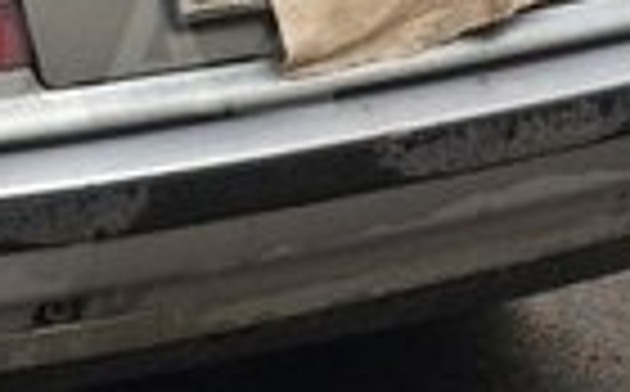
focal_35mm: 145
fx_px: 2486
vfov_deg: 9.0
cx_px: -126
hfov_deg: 14.0
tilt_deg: -15.9
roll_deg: -2.7
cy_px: 47
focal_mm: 4.15
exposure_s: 1/100
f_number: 2.2
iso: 40
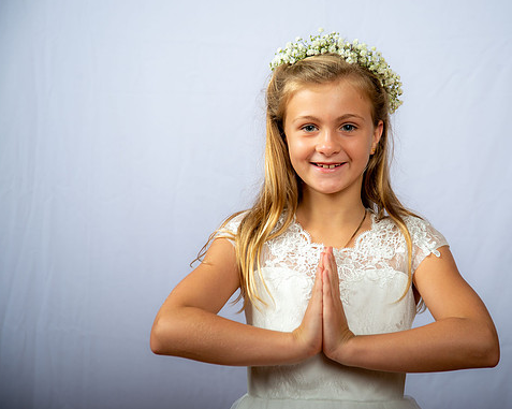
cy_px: 203
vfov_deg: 17.3
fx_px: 1348
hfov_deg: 21.5
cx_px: 308
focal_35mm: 89
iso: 250
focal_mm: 78
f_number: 6.3
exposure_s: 1/200
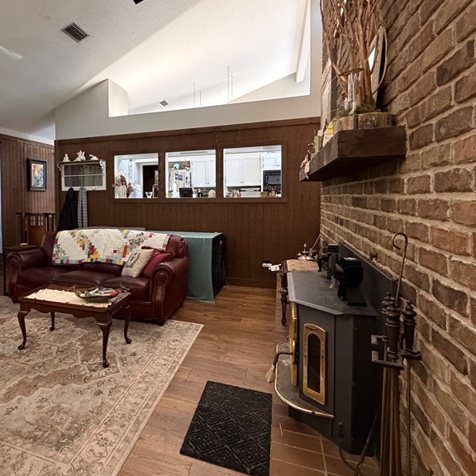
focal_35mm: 22
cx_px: 136
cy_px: 205
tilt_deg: -1.6
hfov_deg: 66.5
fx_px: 342
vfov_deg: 69.3
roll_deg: +1.0
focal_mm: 2.22
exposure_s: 1/60
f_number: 2.2
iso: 640
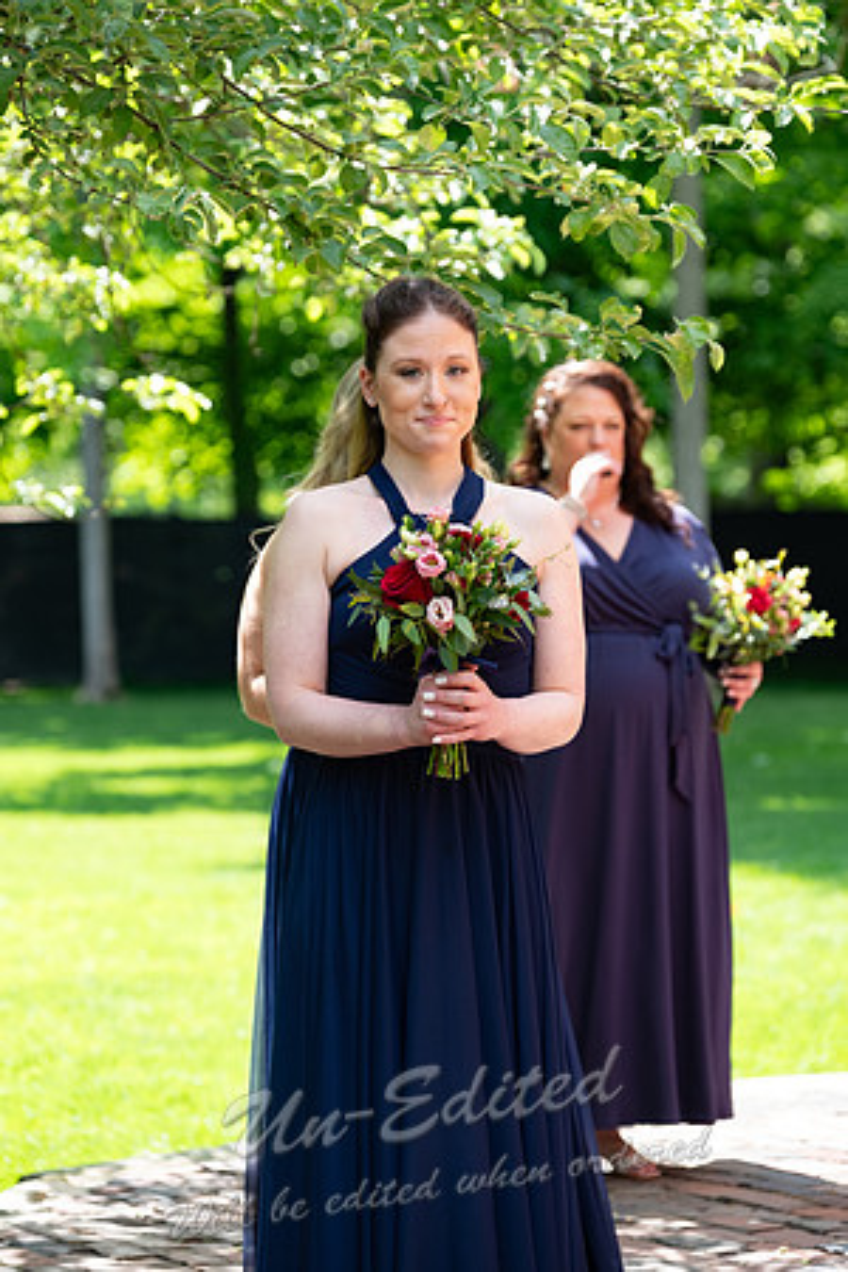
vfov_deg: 14.4
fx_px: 5017
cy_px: 636
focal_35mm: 142
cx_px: 424
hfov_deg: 9.7
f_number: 3.6
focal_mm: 94.5
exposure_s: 1/250
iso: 250
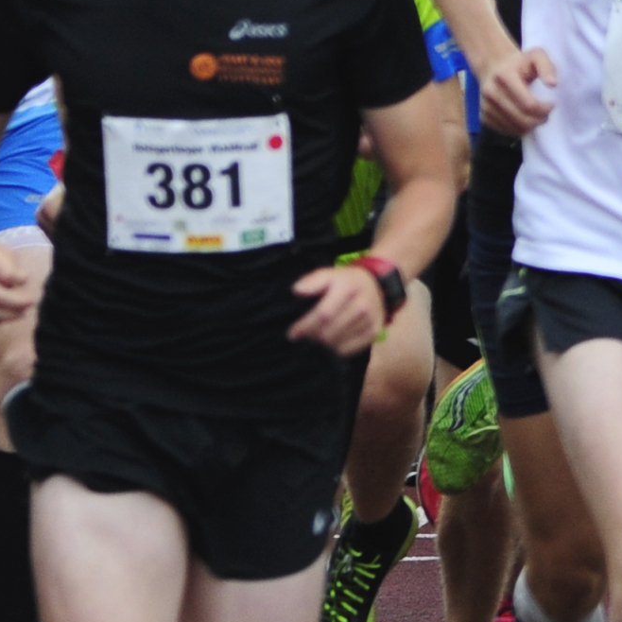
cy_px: -256
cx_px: 360
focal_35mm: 824
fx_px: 16751
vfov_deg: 2.1
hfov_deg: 2.1
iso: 800
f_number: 5
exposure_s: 1/500
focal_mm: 150
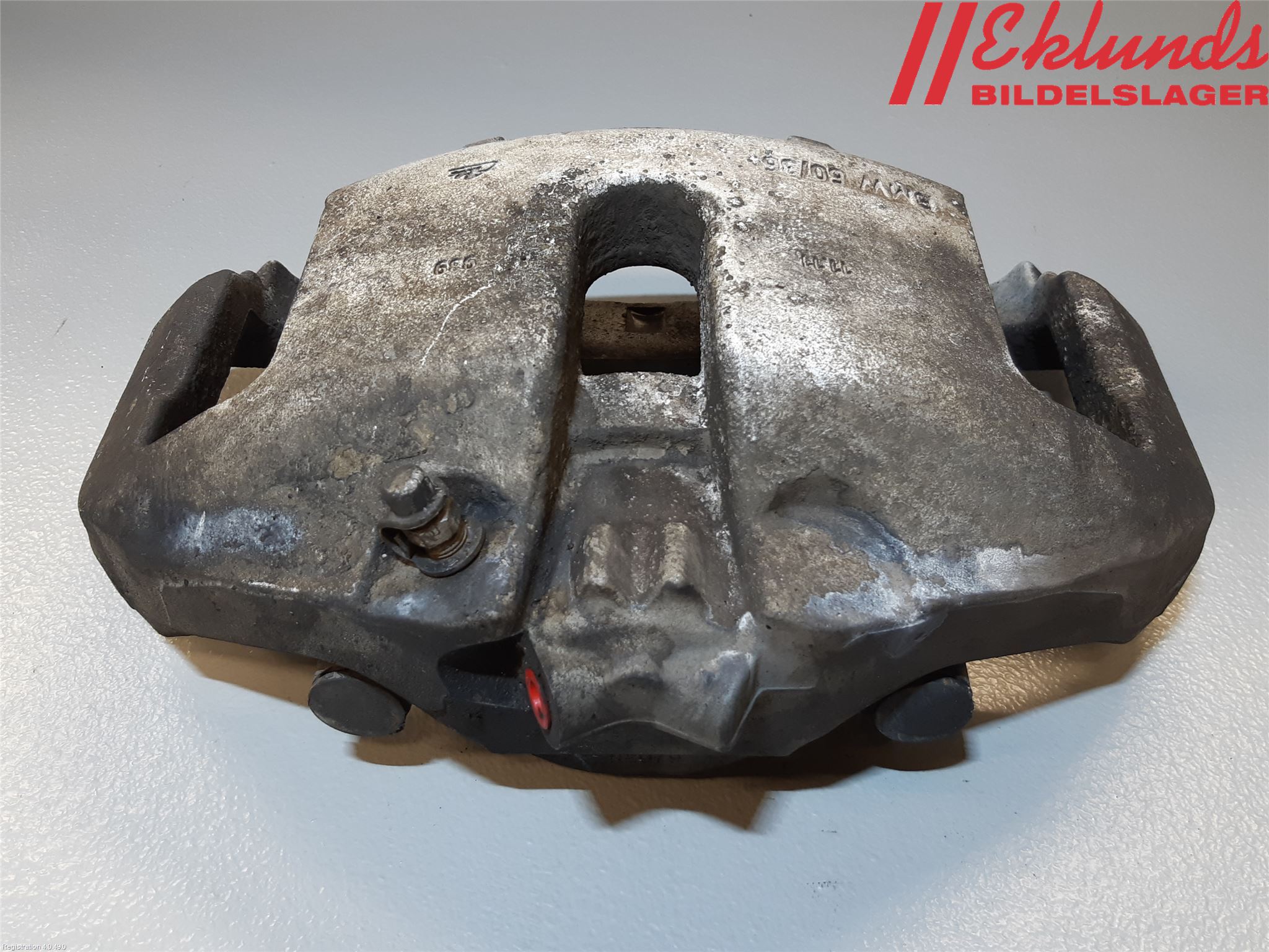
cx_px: 634
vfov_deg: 53.1
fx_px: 953
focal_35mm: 26
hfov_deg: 67.3
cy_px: 476
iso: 64
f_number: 1.7
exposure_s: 1/50
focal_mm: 3.93
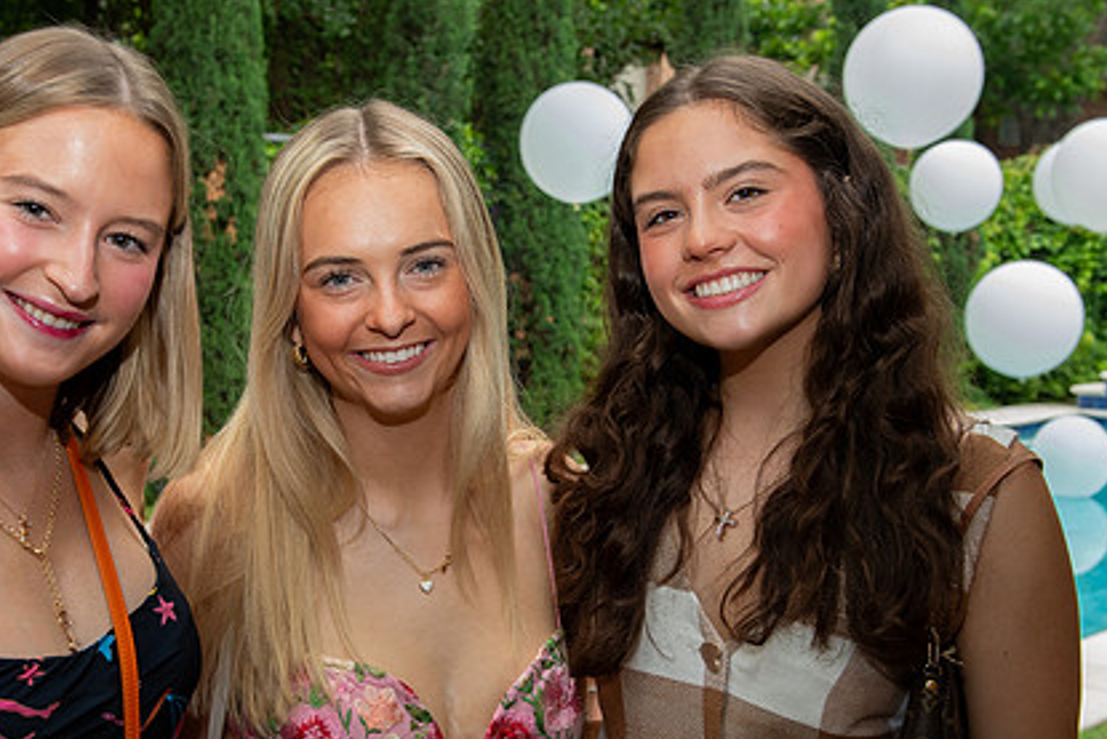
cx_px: 442
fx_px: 1846
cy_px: 461
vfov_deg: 22.6
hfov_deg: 33.3
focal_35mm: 60
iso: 800
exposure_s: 1/60
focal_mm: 35
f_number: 7.1
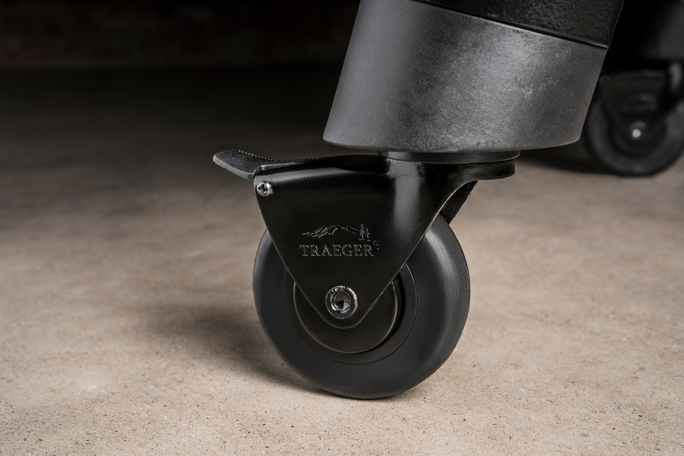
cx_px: 342
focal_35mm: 54
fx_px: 1026
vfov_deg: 25.1
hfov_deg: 36.9
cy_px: 228
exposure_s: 1/160
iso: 160
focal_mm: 54
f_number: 13
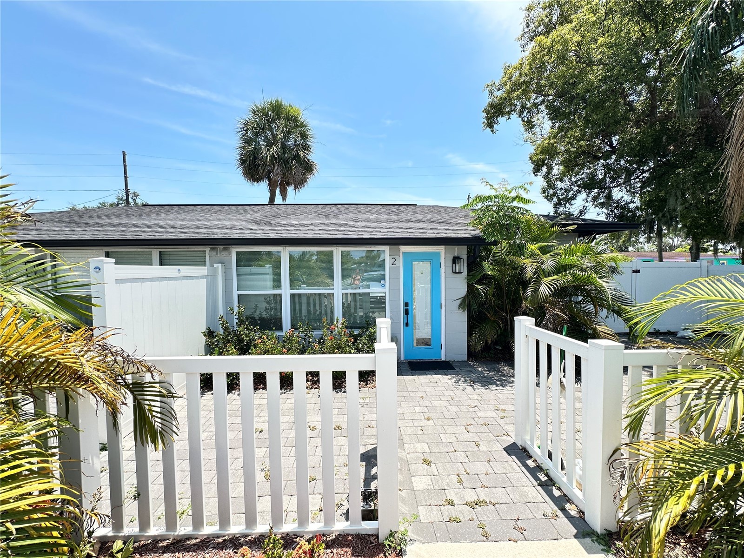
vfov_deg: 85.7
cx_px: 372
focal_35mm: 14
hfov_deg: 102.1
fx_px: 301
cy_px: 279
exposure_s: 1/581
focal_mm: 2.22
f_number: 2.2
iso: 40
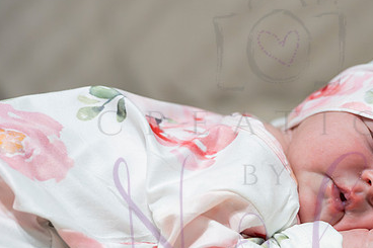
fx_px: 1346
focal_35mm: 130
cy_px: 168
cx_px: 277
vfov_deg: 10.5
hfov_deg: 15.7
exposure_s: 1/320
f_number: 4
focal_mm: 79
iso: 3200
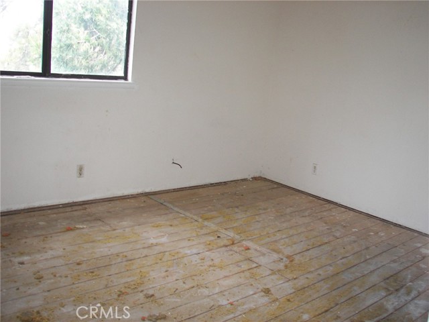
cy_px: 161
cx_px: 214
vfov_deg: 39.7
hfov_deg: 51.4
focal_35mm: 36
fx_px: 446
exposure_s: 1/30
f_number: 2.8
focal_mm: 6
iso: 100
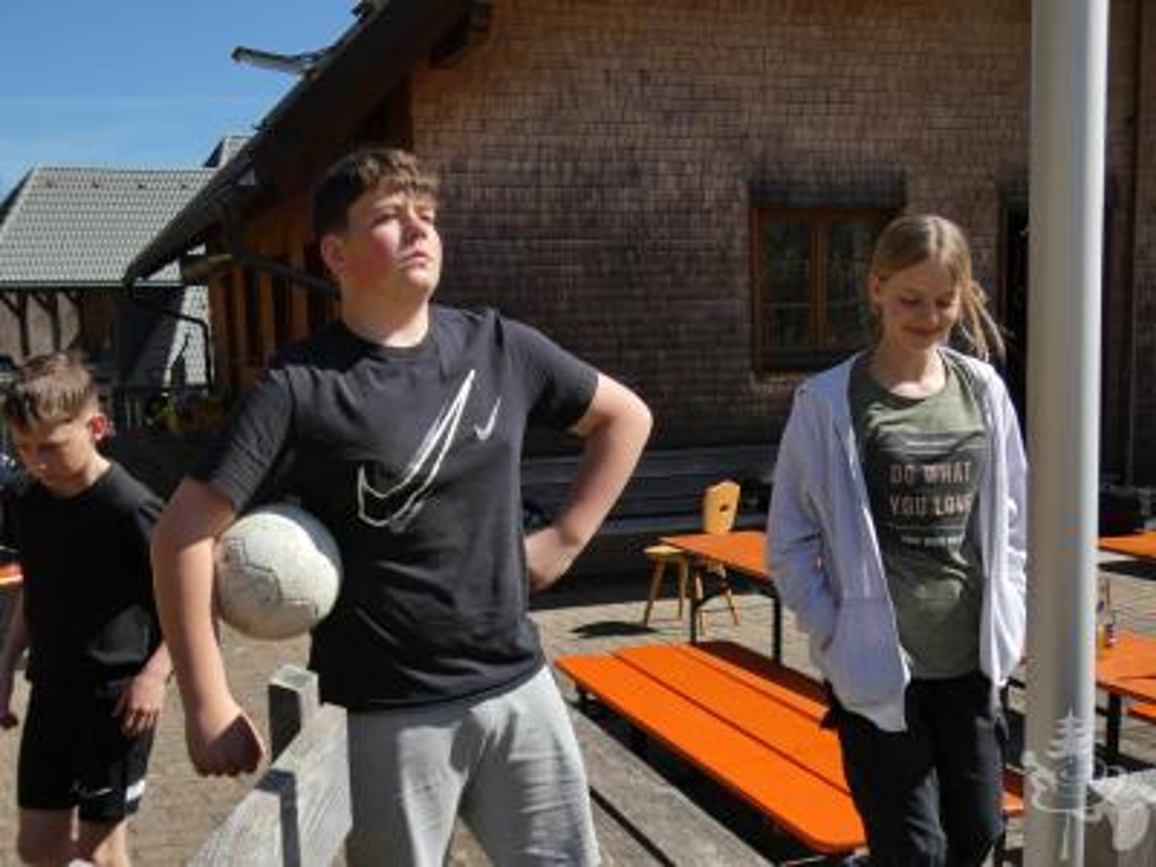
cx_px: 578
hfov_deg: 43.9
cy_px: 434
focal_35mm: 43
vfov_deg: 33.6
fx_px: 1436
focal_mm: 7.8
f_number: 3.7
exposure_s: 1/800
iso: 80
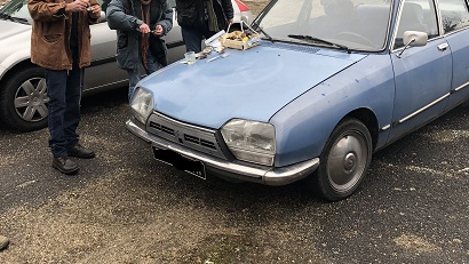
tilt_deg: -10.3
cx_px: 185
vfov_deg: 26.2
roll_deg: +1.4
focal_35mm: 45
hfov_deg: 45.2
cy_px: 64
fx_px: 560
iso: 20
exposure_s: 1/156
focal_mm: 3.99
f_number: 1.8
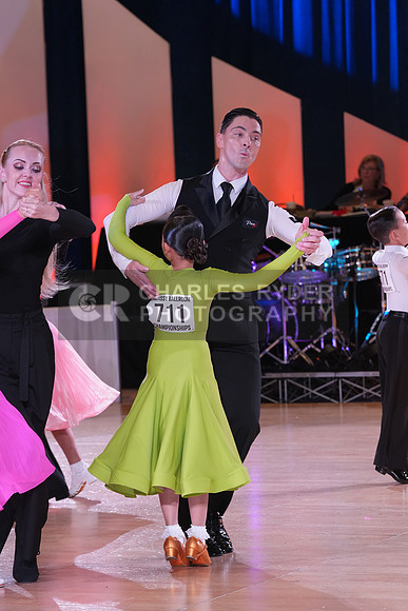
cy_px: 306
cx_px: 204
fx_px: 2463
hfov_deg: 9.5
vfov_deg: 14.2
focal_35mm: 145
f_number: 5.6
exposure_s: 1/250
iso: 3200
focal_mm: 145
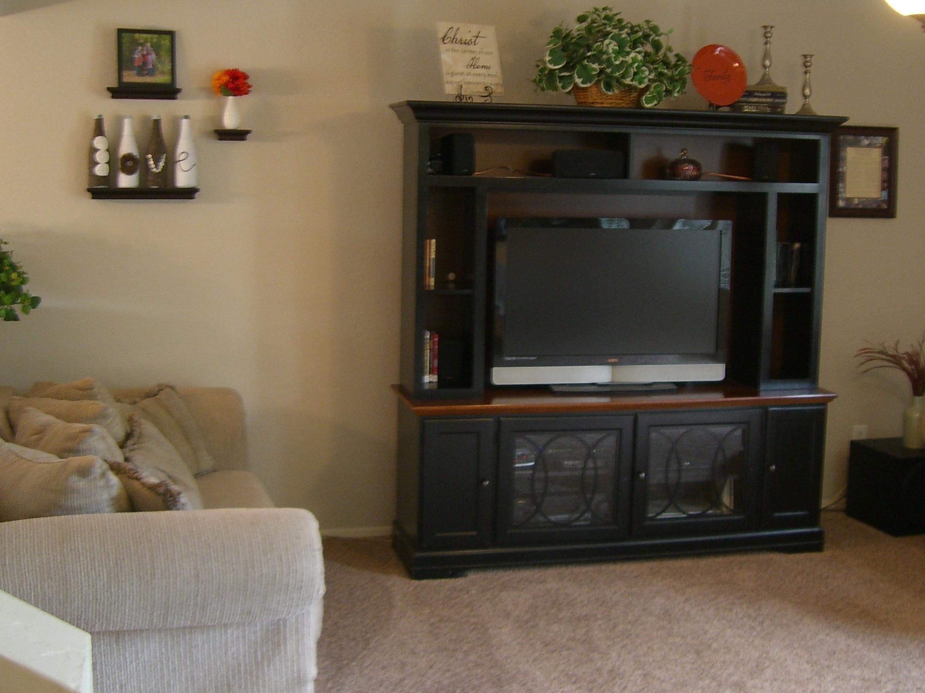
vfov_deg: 28.5
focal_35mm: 51
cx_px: 517
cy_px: 296
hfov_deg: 37.4
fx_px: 1363
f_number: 2.7
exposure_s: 1/8
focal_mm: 6.2
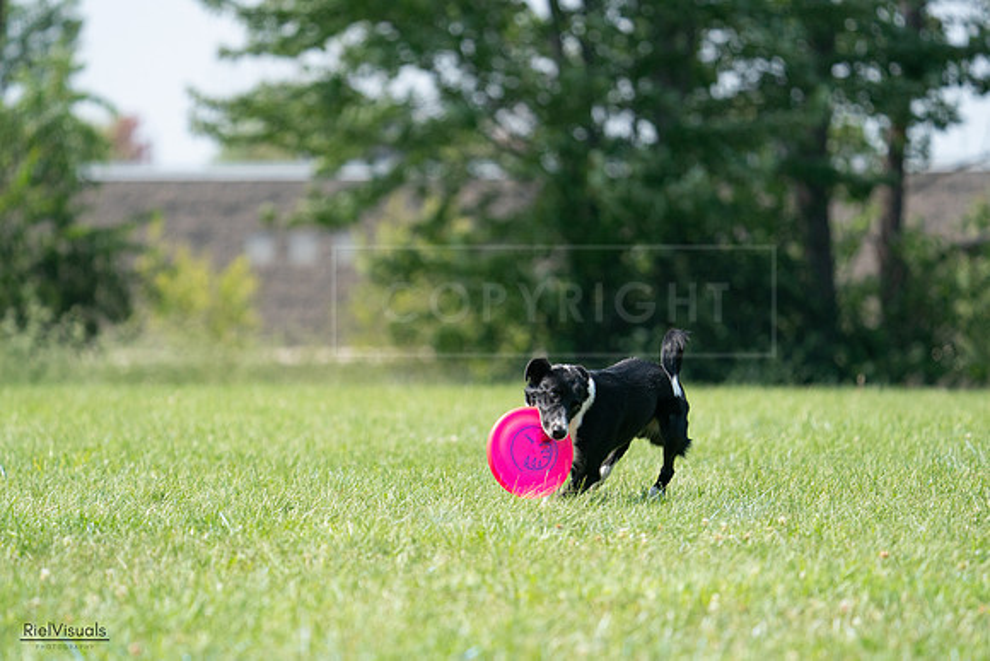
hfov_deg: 6.5
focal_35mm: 318
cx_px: 495
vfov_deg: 4.3
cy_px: 330
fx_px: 8747
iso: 1600
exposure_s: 1/4000
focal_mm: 318
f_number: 6.3
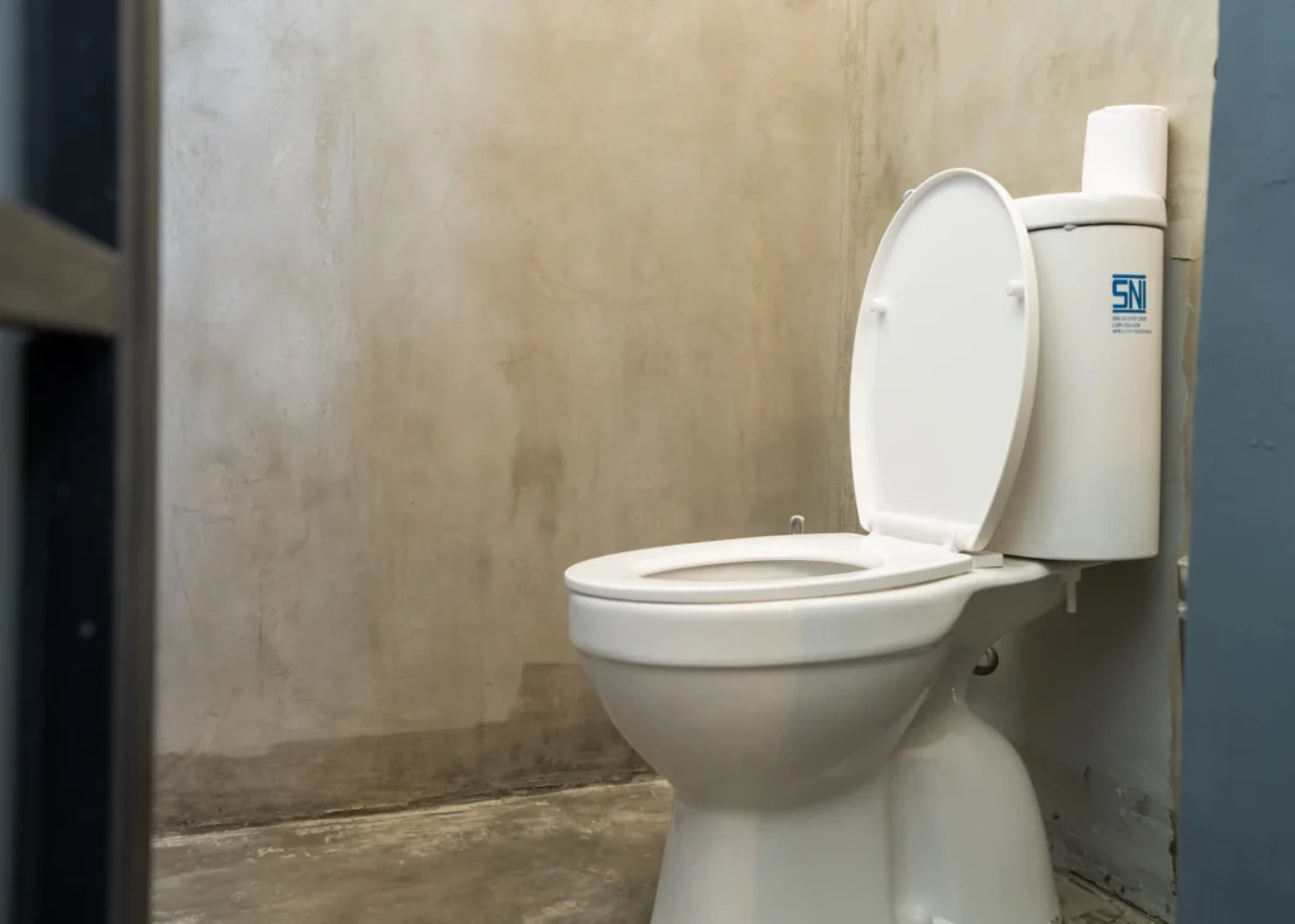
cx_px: 731
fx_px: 1363
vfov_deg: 37.4
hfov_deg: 50.7
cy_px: 388
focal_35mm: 37
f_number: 7.1
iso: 400
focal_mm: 30
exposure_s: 1/2
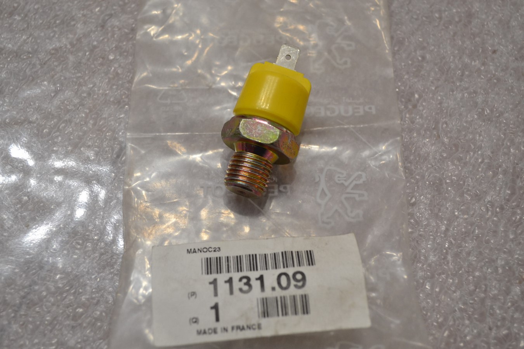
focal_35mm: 48
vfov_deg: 28.1
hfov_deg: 41.1
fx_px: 699
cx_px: 262
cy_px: 174
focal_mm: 32
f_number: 4.8
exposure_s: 1/20
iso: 800
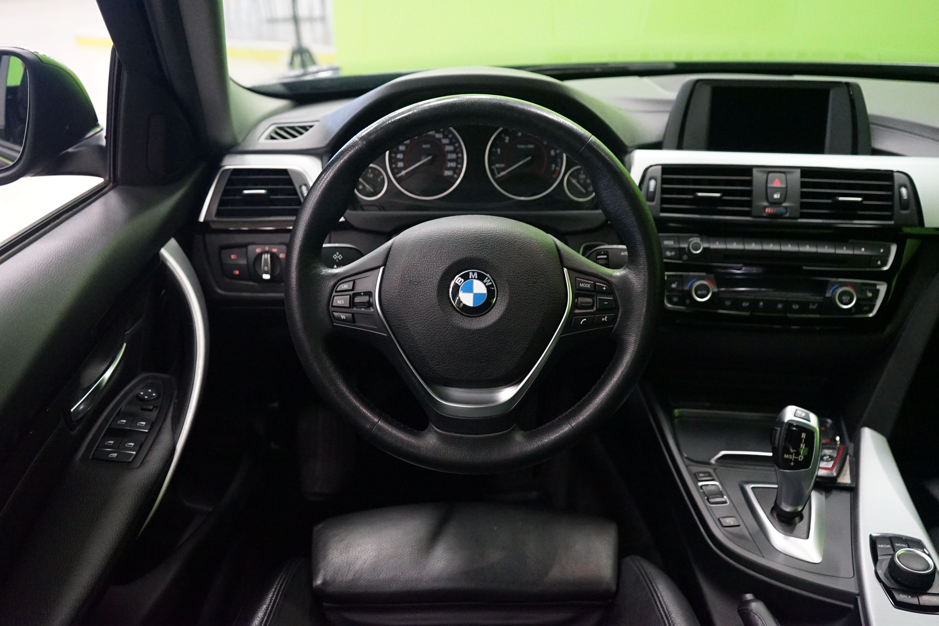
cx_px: 470
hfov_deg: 58.7
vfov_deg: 41.1
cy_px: 313
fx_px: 835
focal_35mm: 32
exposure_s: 1/30
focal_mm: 32
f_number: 4
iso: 6400
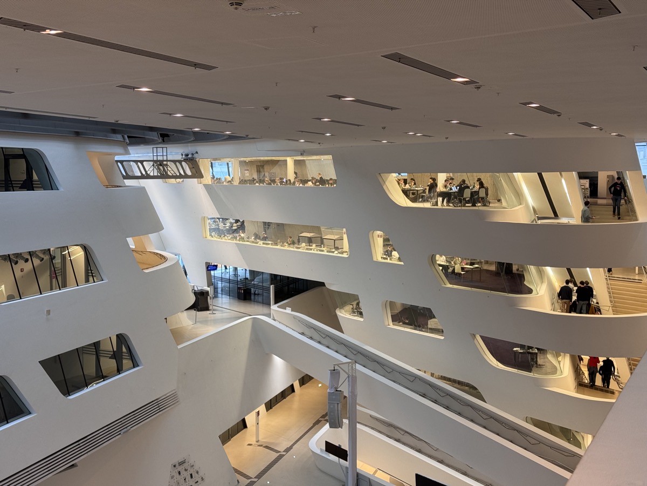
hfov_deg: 39.7
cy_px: 243
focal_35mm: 48
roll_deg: +0.0
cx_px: 324
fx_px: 897
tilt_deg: -4.8
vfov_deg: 30.3
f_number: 1.78
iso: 64
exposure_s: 1/54
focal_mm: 6.76
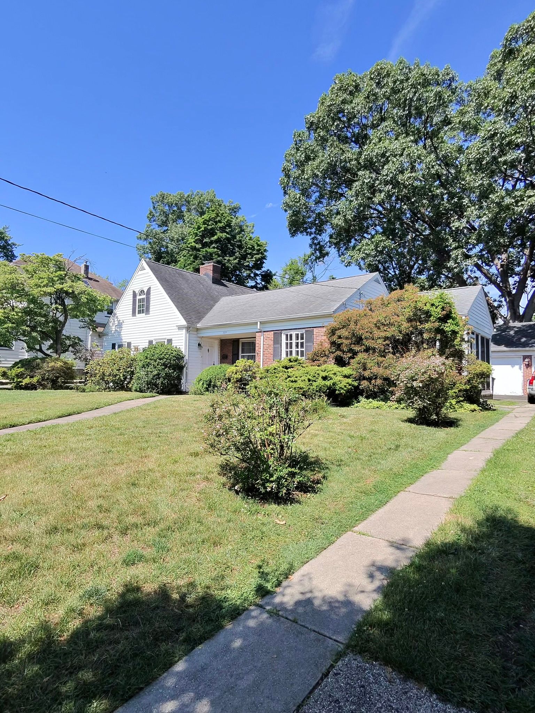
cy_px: 356
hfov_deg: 89.9
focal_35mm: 13
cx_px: 268
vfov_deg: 106.2
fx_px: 268
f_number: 2.2
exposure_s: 1/667
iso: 54
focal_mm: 2.24
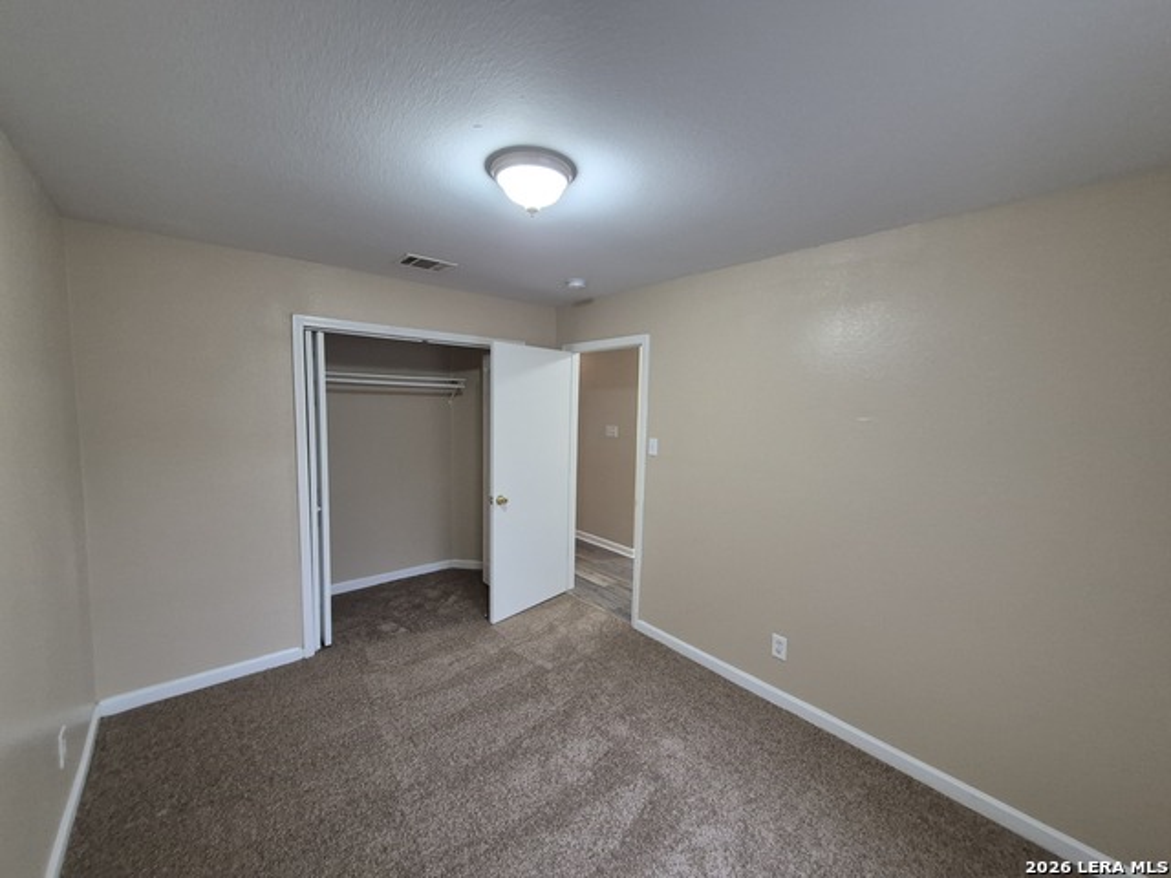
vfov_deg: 89.9
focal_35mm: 13
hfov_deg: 106.2
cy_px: 439
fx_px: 440
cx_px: 586
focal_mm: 1.74
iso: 500
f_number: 2.2
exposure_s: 1/60
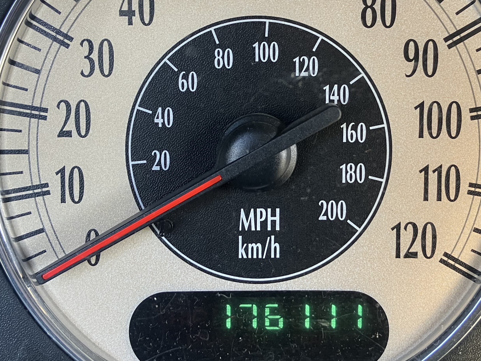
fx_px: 639
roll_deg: -0.8
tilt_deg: -24.8
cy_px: 129
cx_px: 262
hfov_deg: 41.2
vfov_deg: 31.3
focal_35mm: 46
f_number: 1.8
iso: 80
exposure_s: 1/73
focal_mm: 3.99
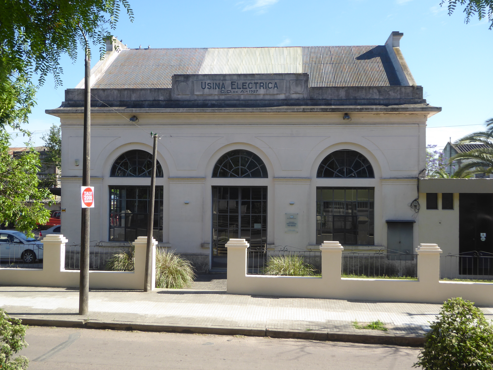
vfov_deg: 34.3
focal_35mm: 42
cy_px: 185
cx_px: 246
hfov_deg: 44.8
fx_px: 598
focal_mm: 7.2
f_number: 3.8
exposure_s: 1/320
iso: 80
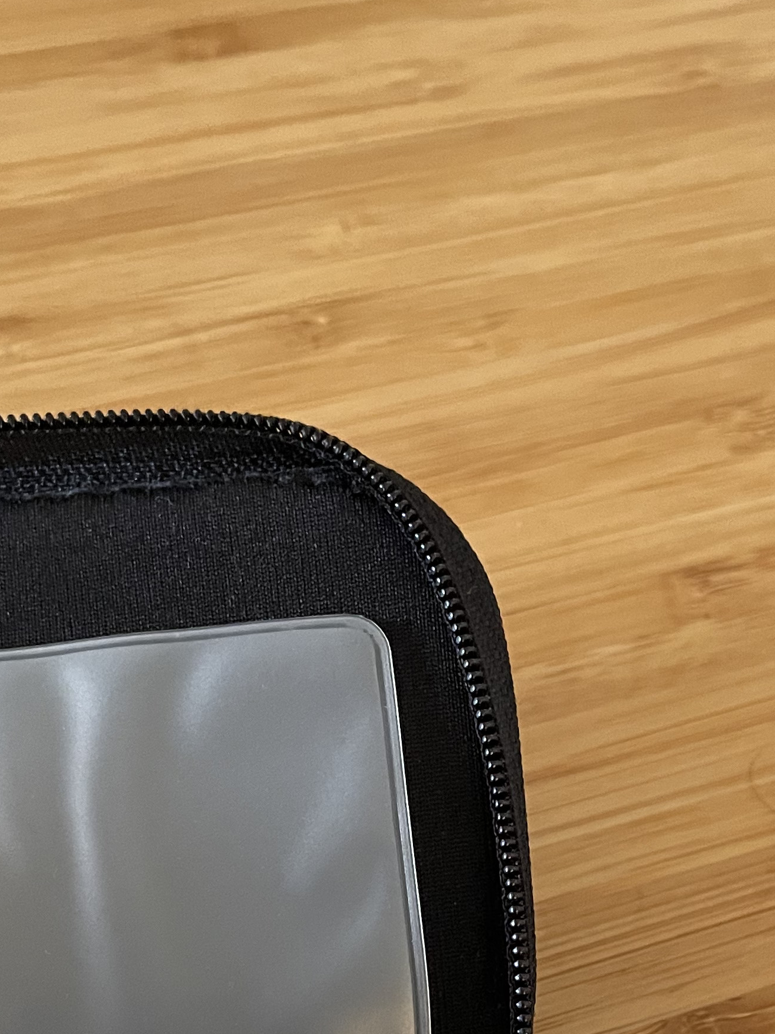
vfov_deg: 30.9
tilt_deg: -58.7
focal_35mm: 60
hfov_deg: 24.4
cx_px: 424
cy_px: 911
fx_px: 1791
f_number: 1.6
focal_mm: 4.2
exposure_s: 1/60
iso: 400
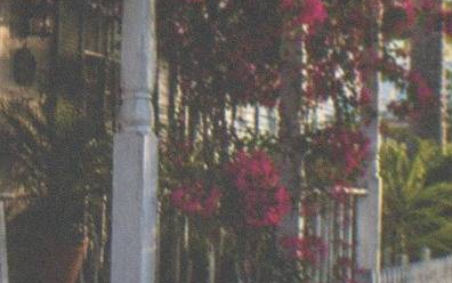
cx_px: 23
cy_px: 176
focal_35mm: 90
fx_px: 1109
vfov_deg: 14.5
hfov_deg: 22.3
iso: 640
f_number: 7.1
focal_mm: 35
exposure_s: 1/400
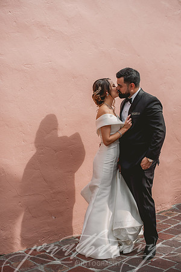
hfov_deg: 27.0
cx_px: 90
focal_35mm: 50
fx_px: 377
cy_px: 136
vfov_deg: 39.6
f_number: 2.5
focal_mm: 50
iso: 160
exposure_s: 1/4000
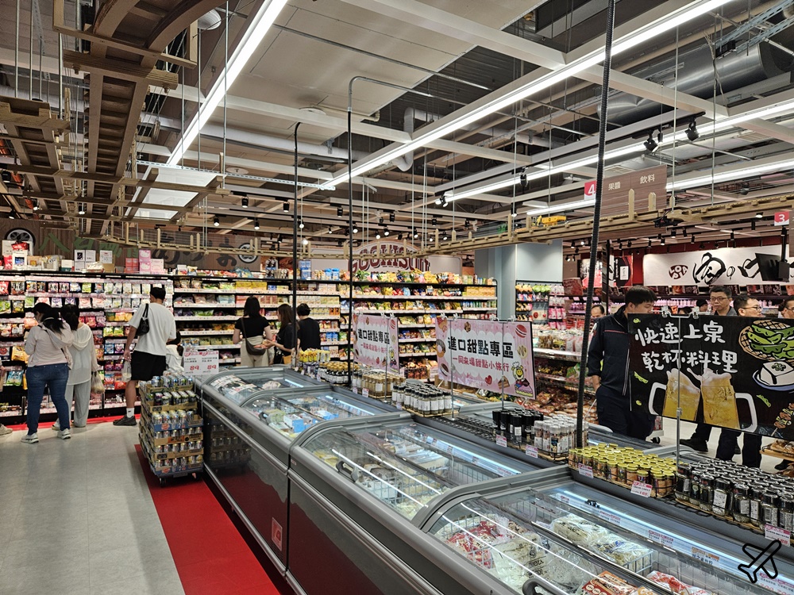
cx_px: 397
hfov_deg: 73.9
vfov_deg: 58.9
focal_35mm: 23
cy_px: 298
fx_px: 528
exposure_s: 1/180
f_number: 1.8
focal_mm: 5.4
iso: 100
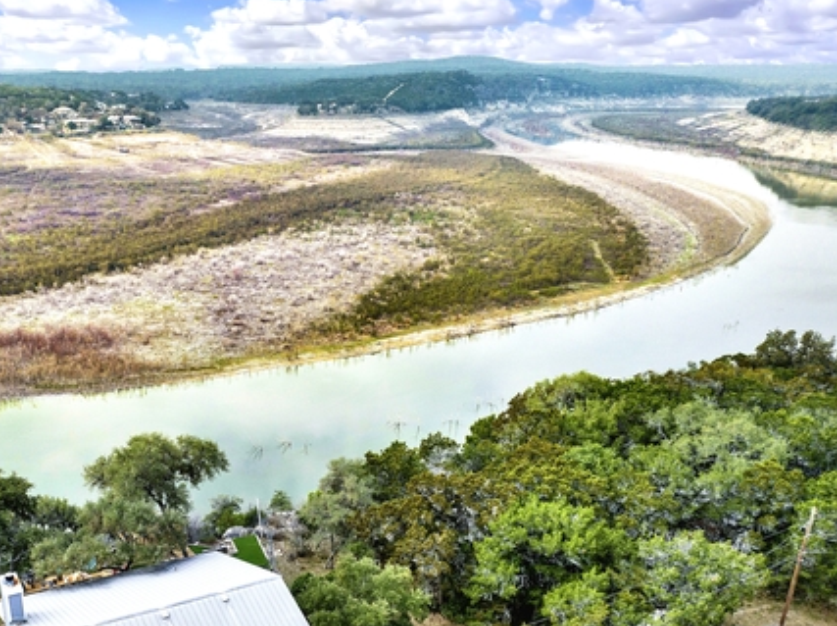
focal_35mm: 36
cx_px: 245
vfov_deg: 38.7
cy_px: 458
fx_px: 869
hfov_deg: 50.0
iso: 170
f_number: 2.8
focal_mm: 12.29
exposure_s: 1/2000
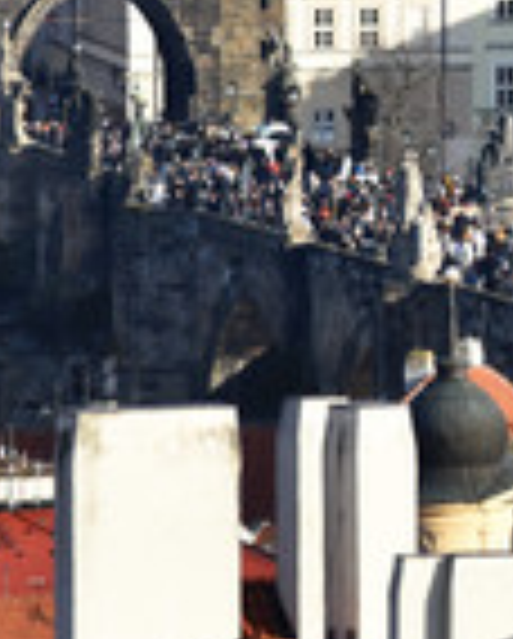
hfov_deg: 1.2
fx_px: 23994
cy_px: -97
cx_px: 873
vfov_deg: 1.5
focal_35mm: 1267
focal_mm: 300
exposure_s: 1/100
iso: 100
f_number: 11
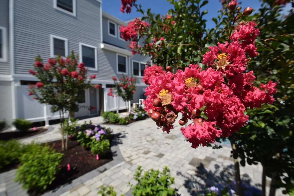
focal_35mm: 15
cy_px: 98
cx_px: 147
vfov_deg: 77.3
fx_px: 123
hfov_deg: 100.4
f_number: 8
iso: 100
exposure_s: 1/250
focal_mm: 10
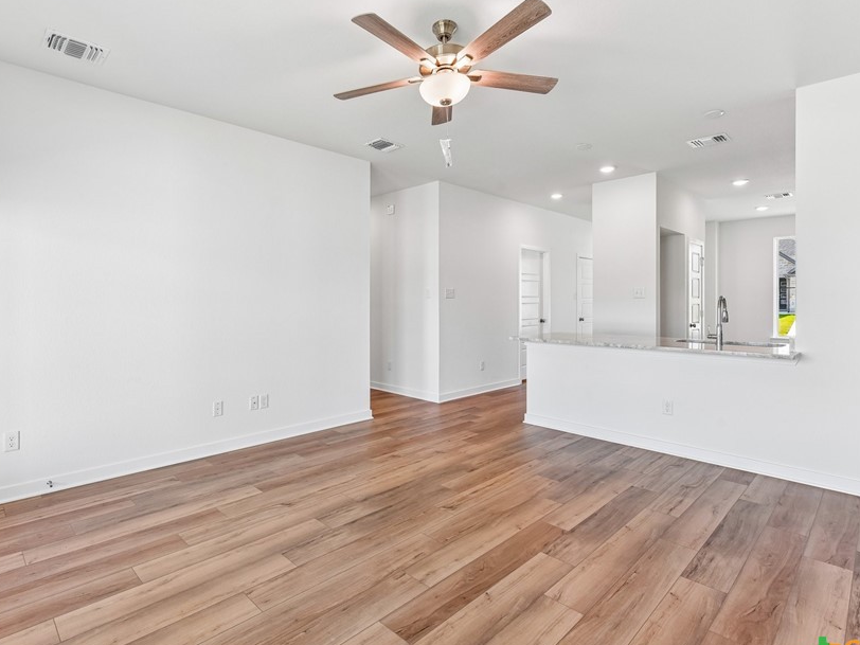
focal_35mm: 18
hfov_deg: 87.5
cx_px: 390
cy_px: 306
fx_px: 447
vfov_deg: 71.5
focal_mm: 14
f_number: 8
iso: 125
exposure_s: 1/15
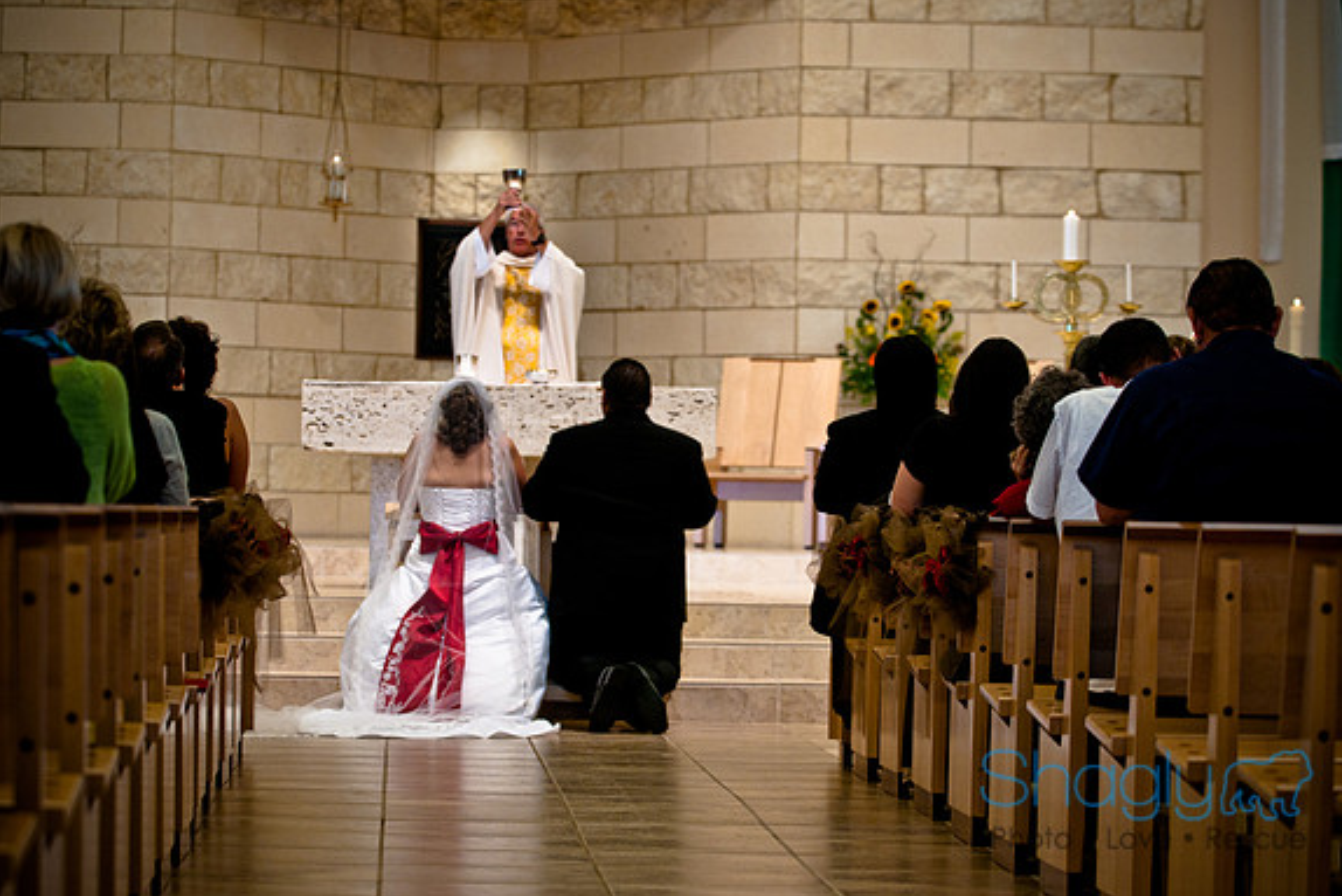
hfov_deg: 16.9
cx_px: 676
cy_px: 448
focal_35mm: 121
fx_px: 4511
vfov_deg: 11.3
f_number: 2.8
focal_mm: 80
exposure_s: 1/100
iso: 400
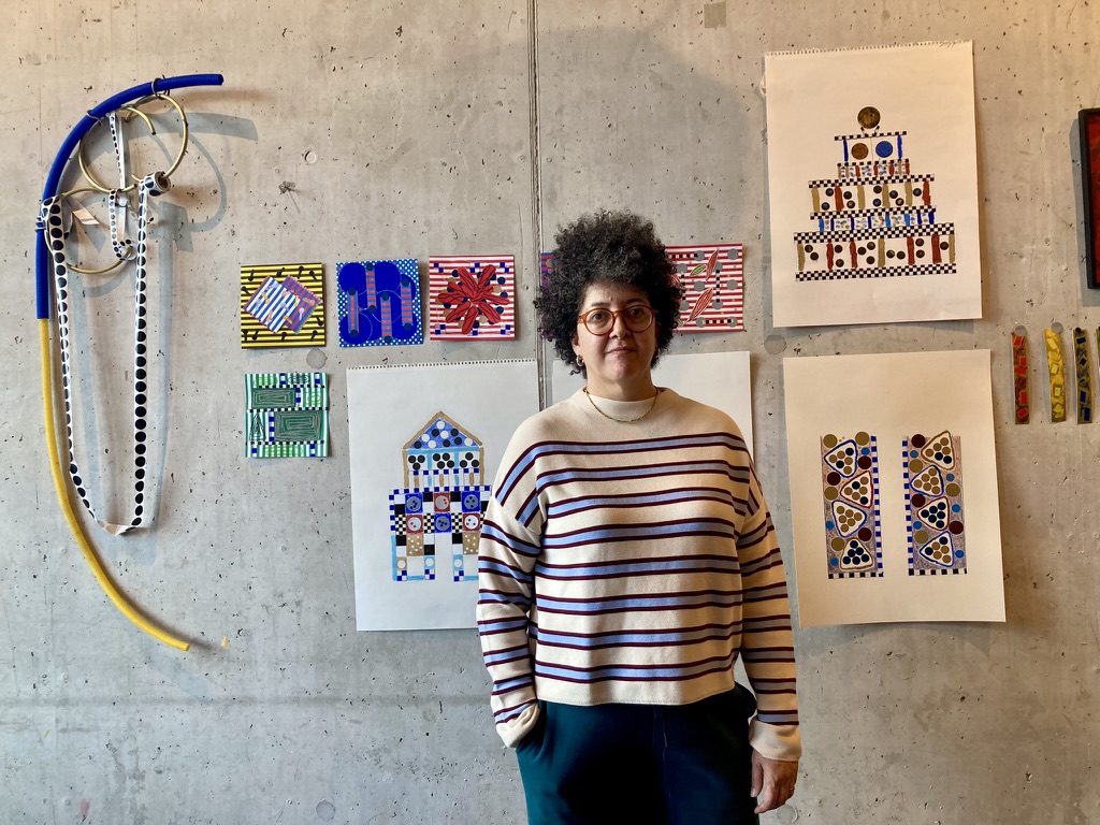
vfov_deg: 49.7
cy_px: 412
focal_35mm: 28
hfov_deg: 63.4
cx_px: 550
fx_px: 890
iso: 64
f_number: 1.8
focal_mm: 3.99
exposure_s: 1/50
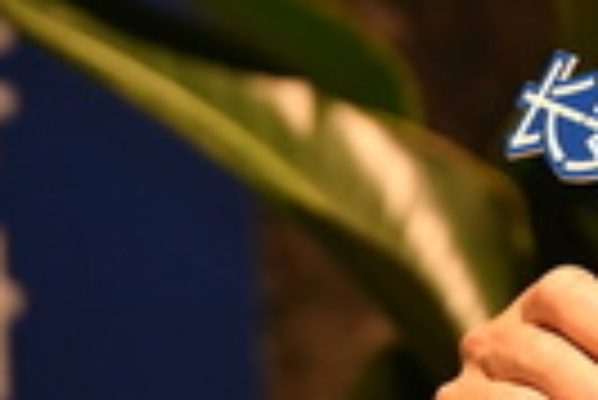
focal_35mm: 1022
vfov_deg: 1.3
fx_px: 16995
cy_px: 119
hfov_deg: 2.0
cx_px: 1003
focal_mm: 200
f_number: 4
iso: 1600
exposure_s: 1/125
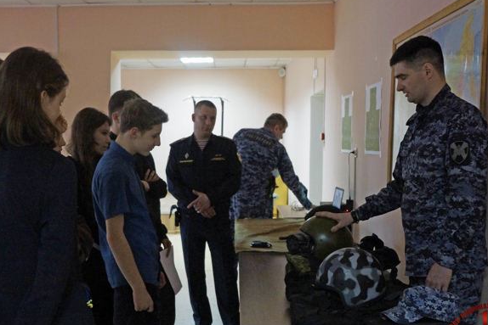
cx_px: 221
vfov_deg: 28.6
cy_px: 187
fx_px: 637
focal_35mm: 47
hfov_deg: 41.9
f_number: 4
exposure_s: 1/50
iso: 1600
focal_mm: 24
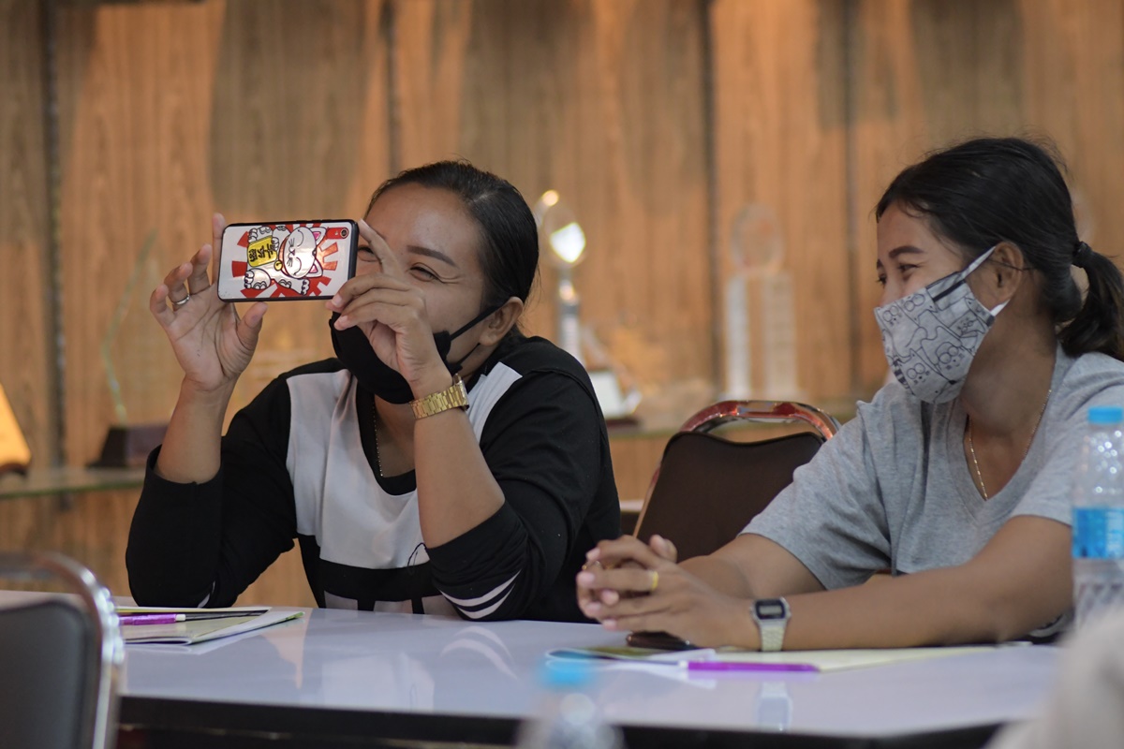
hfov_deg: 7.6
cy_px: 374
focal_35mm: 270
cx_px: 562
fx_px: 8429
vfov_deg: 5.1
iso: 3200
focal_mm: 180
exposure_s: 1/320
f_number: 2.8
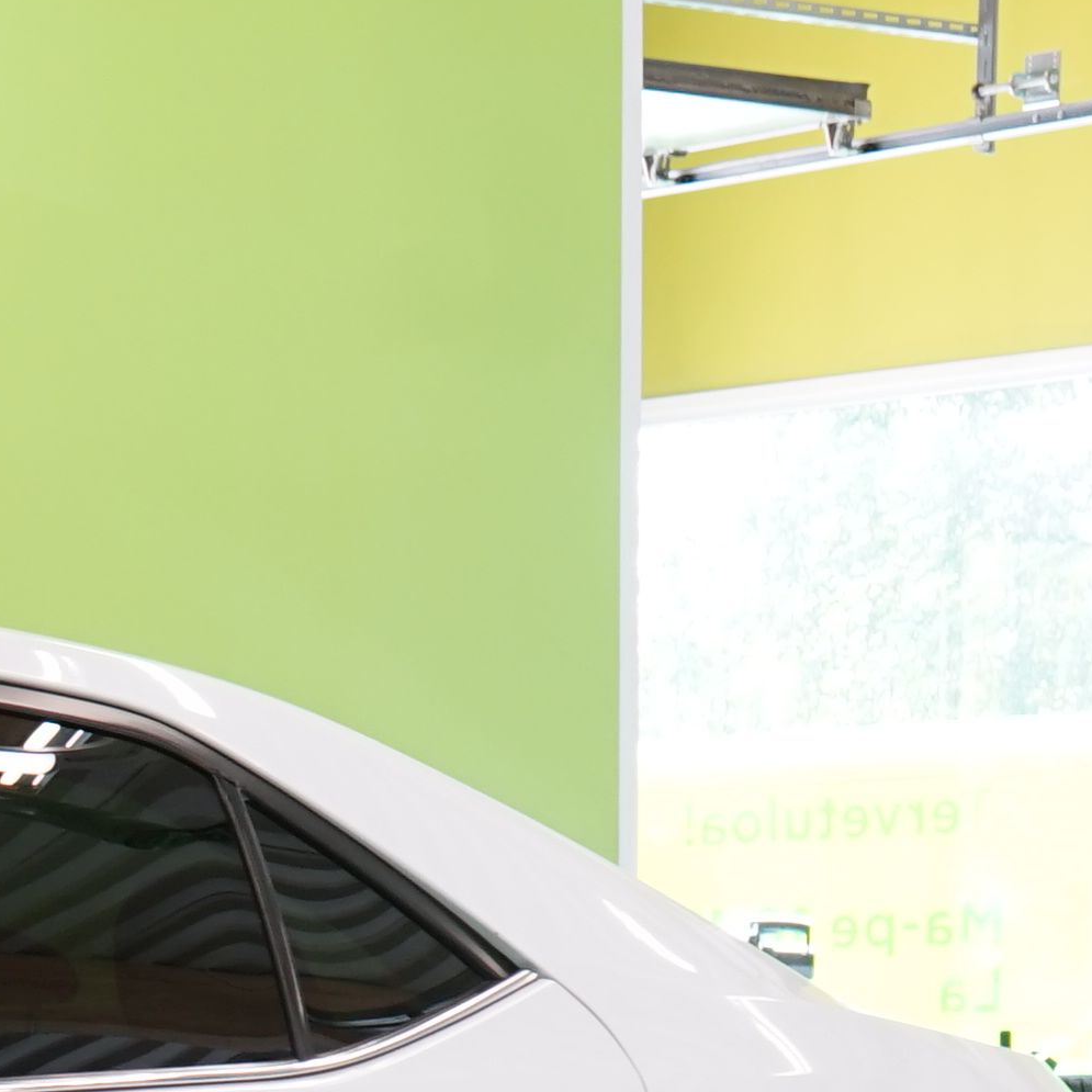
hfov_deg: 9.7
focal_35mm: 164
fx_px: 5853
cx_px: -1302
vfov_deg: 10.5
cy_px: 1285
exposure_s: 1/40
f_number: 5.6
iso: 400
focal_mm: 32
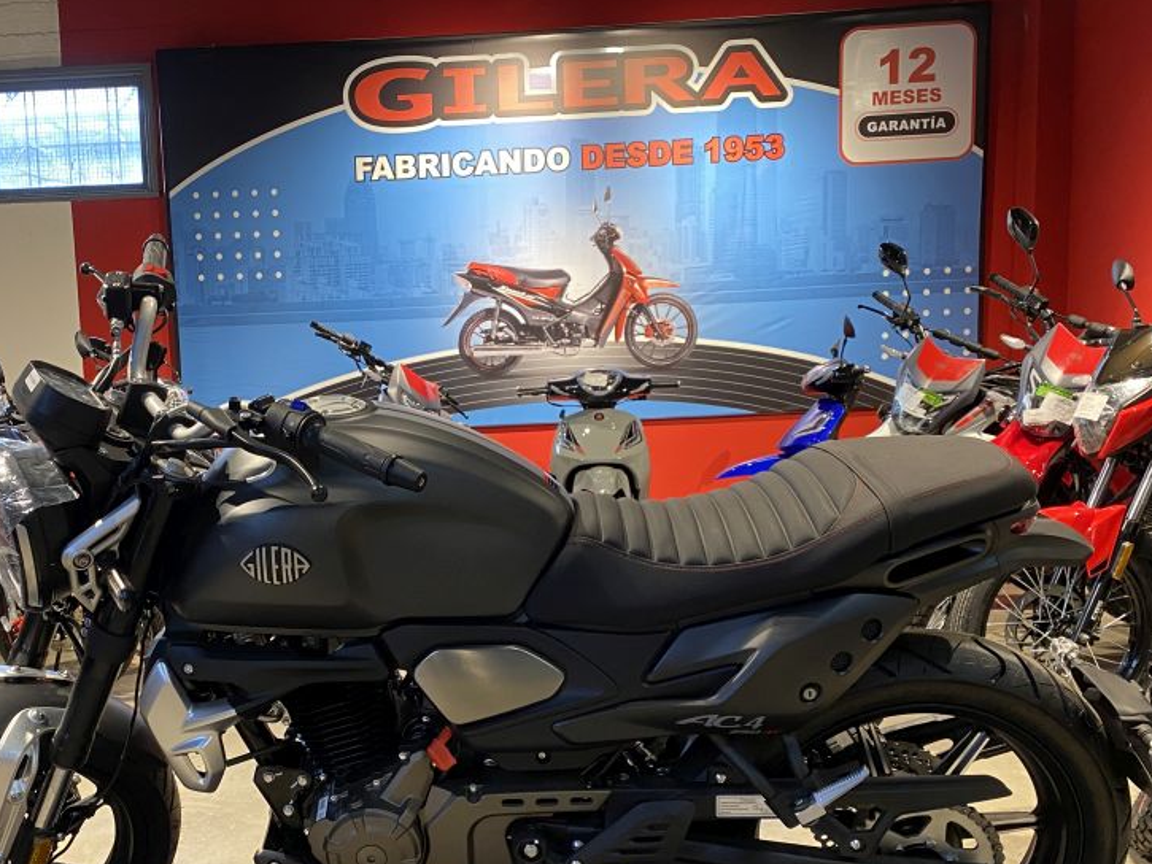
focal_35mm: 38
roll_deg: +2.1
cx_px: 404
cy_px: 569
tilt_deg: -6.7
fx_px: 1265
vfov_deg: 37.4
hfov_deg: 48.3
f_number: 1.8
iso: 160
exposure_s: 1/50
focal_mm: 4.25
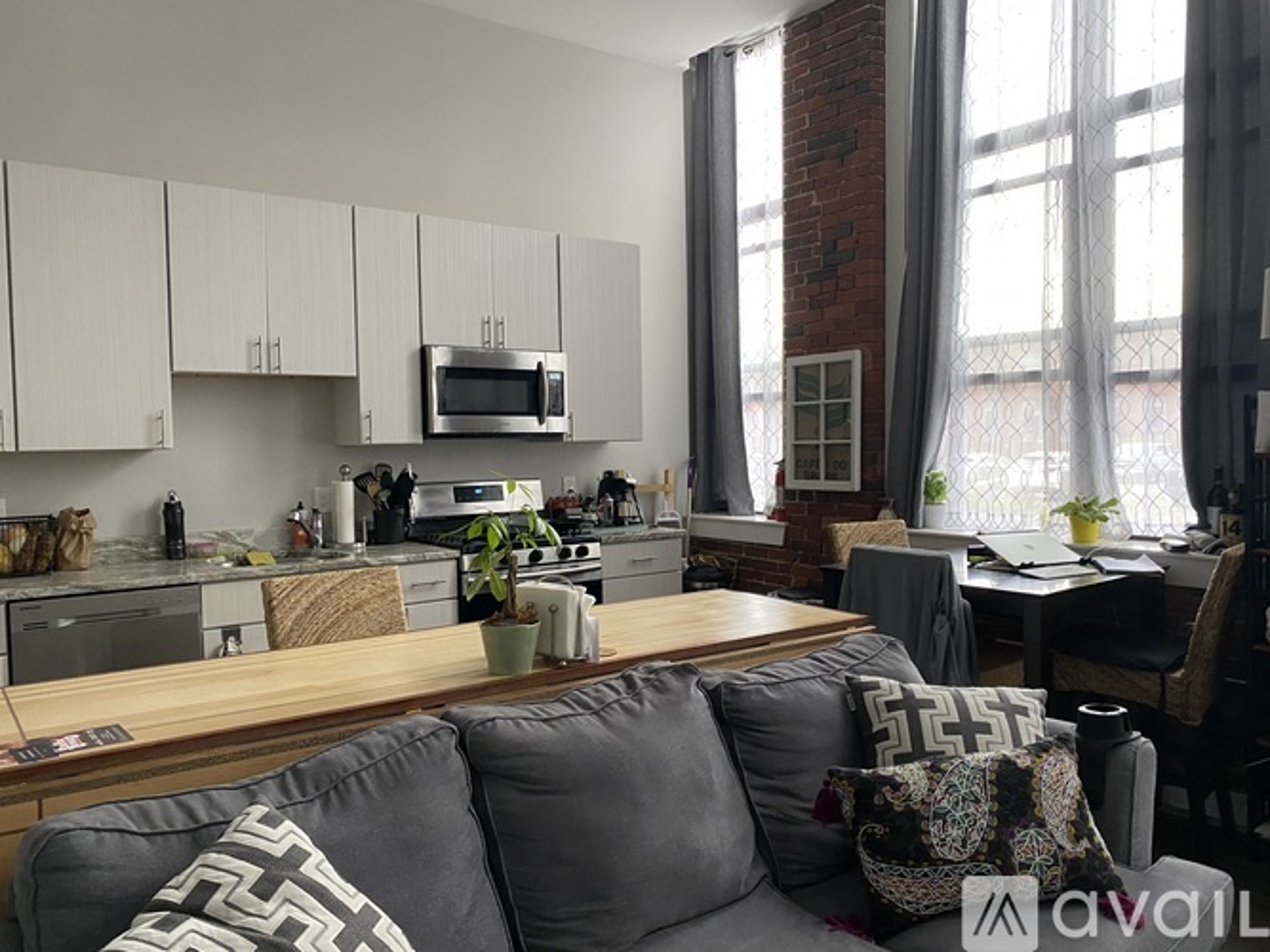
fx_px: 954
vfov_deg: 53.0
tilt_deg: -2.0
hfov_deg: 67.3
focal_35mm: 26
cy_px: 476
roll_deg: +1.2
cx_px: 635
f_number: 1.8
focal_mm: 4.25
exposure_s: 1/60
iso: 200
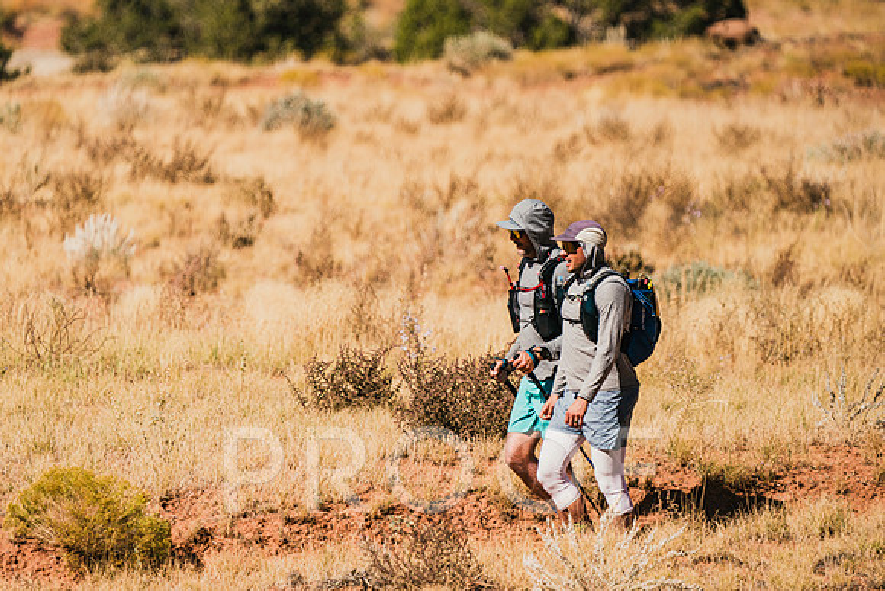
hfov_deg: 3.4
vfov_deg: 2.3
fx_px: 14958
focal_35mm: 608
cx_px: 439
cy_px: 296
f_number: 6.3
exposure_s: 1/1600
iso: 160
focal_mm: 600
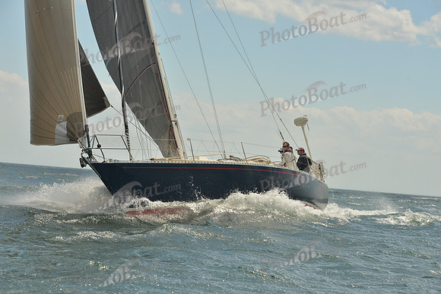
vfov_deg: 13.7
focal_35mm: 100
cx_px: 220
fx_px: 1225
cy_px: 147
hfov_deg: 20.4
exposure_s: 1/800
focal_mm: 100
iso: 400
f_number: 7.1
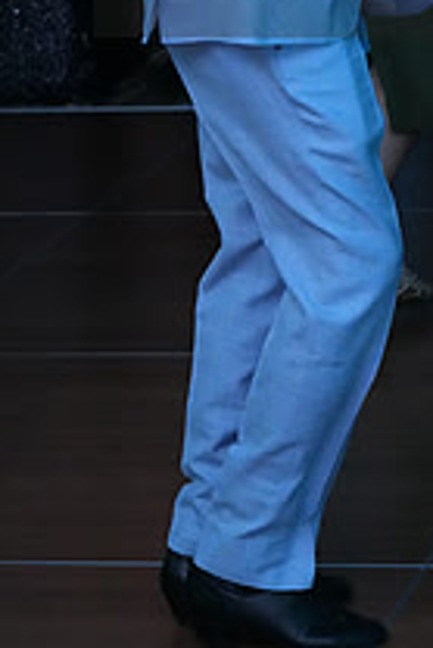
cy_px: -65
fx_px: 3458
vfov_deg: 10.6
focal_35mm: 192
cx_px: 525
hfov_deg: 7.1
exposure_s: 1/200
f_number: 4.5
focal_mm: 69
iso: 8000
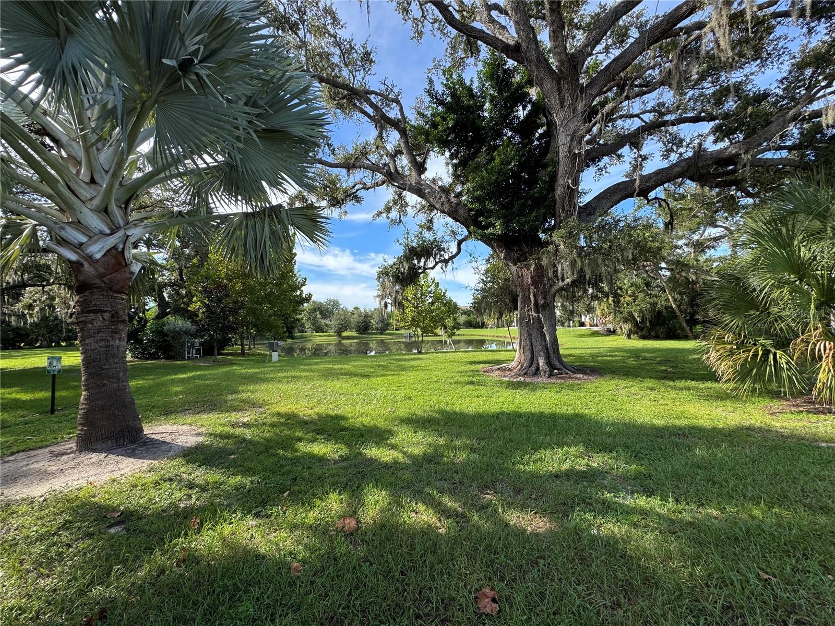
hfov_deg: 102.1
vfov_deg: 85.7
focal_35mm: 14
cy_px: 313
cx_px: 418
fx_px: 338
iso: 50
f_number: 2.2
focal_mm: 2.22
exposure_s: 1/669
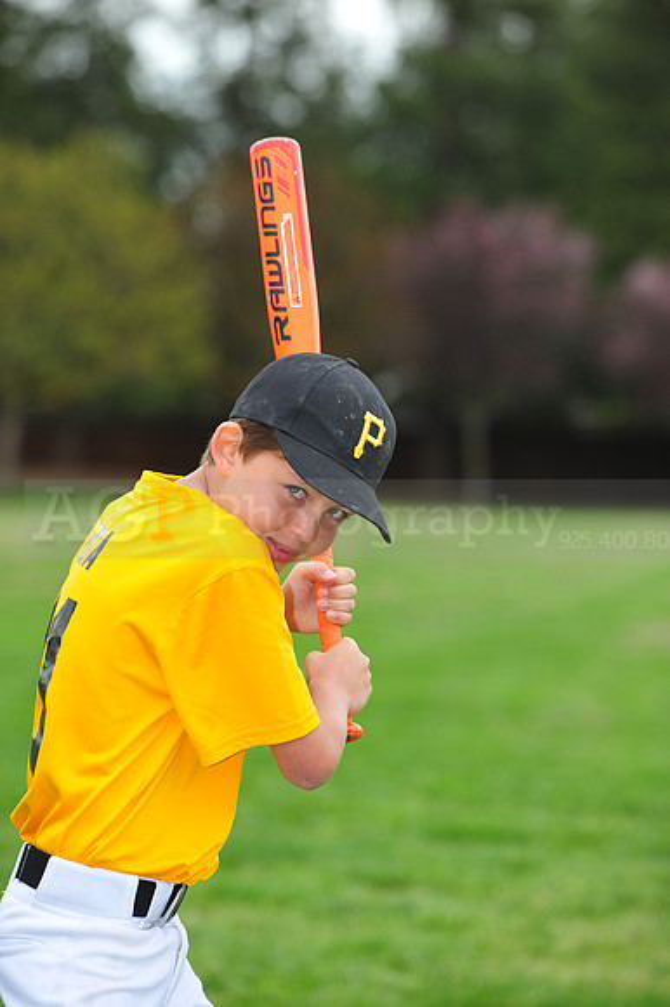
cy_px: 504
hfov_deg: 8.3
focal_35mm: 165
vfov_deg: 12.5
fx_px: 4611
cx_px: 335
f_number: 5.6
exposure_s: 1/400
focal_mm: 165
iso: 400
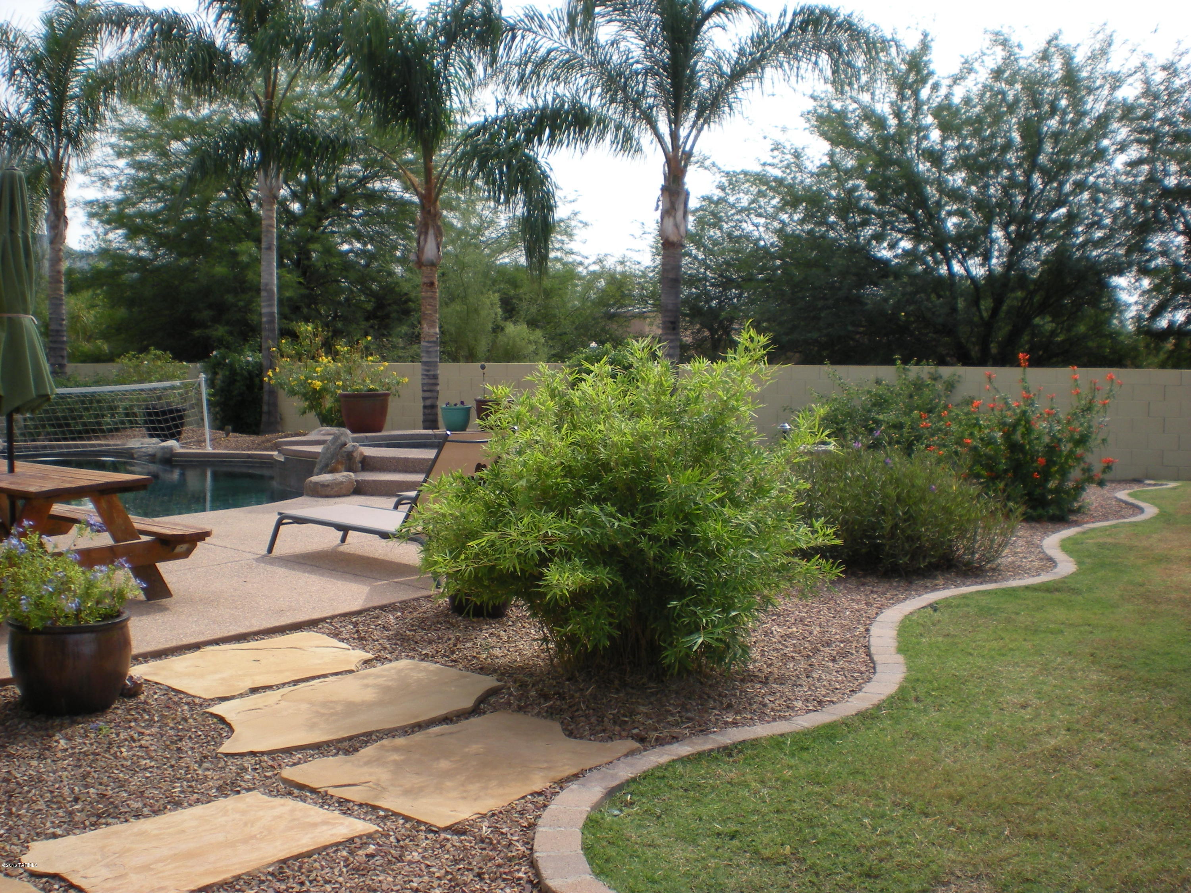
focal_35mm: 38
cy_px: 446
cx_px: 596
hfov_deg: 49.0
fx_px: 1307
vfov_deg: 37.7
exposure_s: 1/290
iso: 64
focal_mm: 6.3
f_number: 4.6
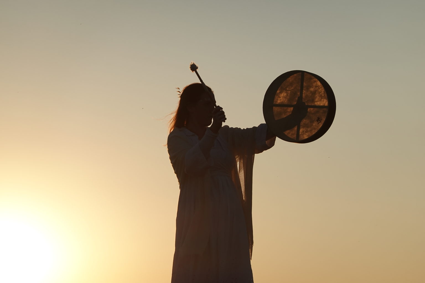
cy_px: 142
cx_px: 212
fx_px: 2361
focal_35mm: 200
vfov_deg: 6.9
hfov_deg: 10.3
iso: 125
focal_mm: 72
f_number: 5.6
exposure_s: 1/1000
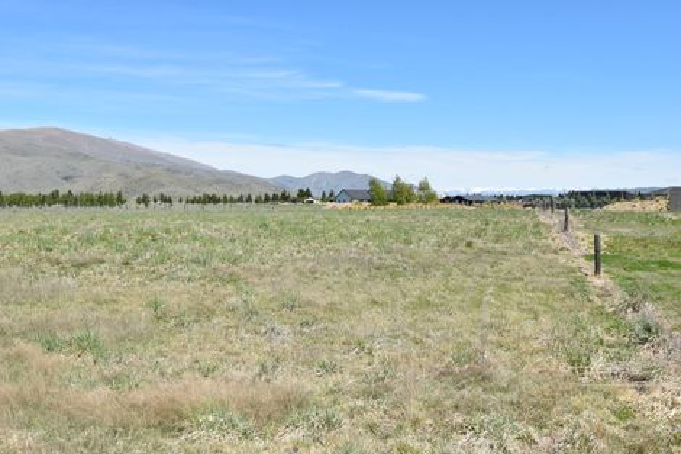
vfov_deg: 36.8
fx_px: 681
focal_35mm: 36
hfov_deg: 53.1
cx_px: 340
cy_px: 227
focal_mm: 24
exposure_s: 1/400
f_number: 10
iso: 200
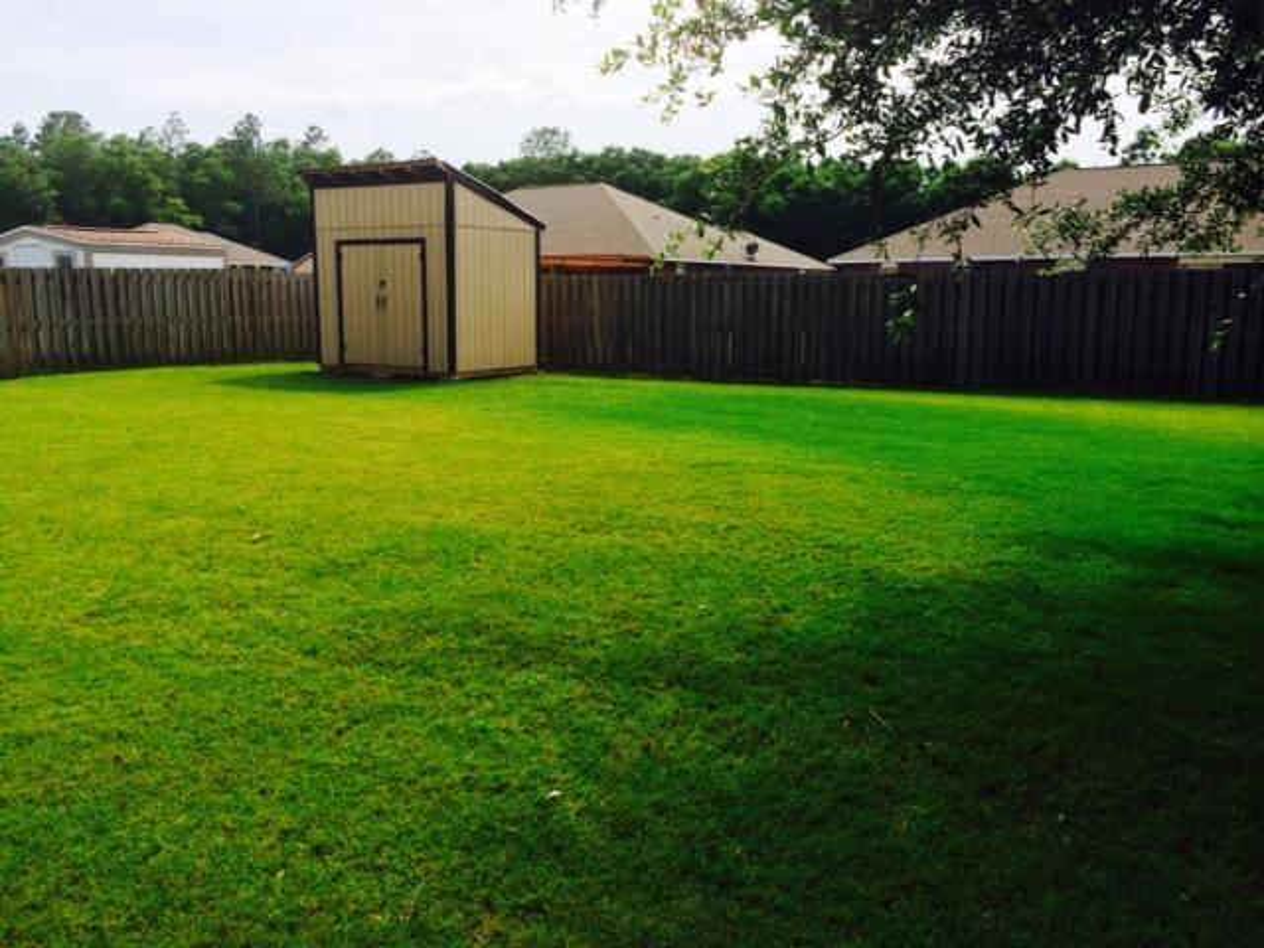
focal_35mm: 30
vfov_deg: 46.8
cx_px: 632
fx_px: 1095
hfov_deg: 60.0
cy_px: 474
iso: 32
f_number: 2.2
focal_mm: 4.12
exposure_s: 1/1953
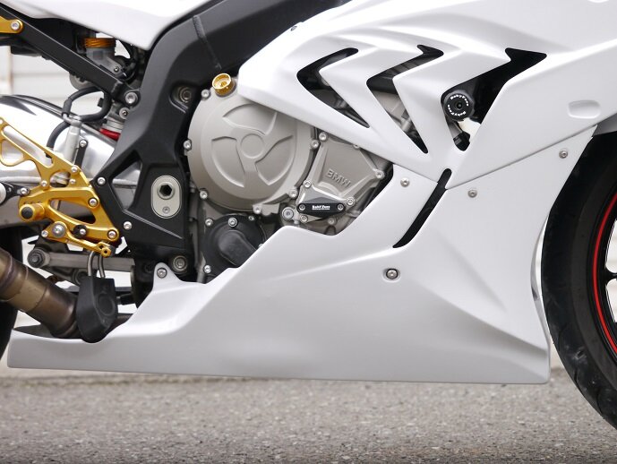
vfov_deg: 8.7
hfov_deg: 11.6
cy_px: 232
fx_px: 3033
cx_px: 308
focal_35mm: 170
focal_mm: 85
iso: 320
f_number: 5
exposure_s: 1/200
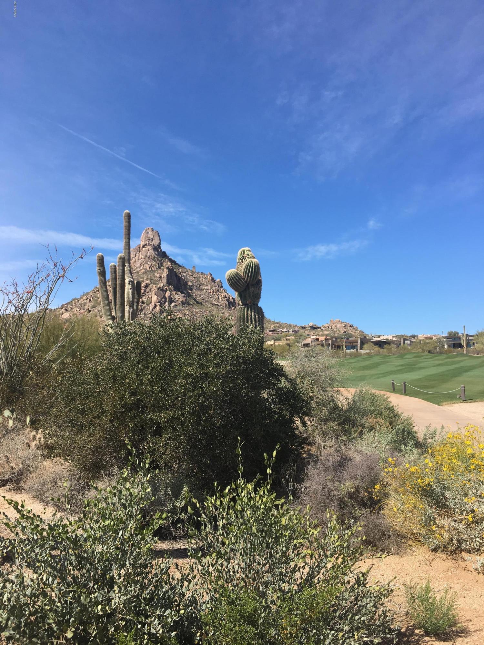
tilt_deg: +8.0
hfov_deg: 48.2
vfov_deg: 61.7
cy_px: 322
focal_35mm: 29
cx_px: 242
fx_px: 541
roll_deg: +0.7
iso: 25
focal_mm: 4.15
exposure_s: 1/1350
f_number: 2.2
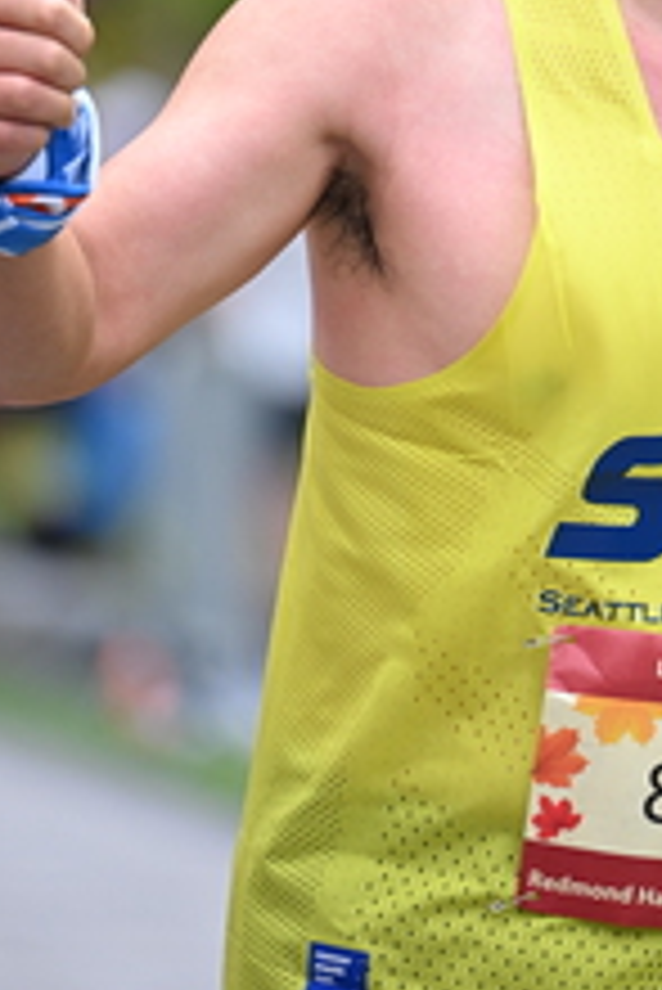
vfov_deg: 4.1
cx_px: 736
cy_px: -9
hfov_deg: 2.8
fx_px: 13769
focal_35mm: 500
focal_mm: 200
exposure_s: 1/2000
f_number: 2.8
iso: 640
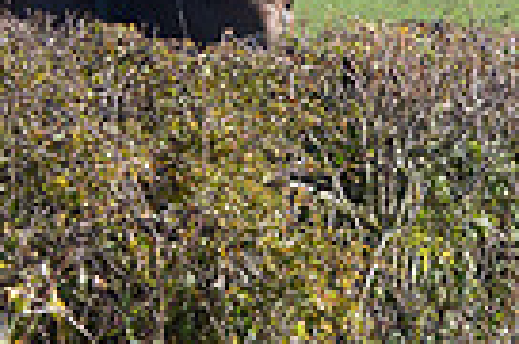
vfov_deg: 3.7
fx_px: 5279
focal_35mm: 367
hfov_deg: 5.5
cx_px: 1088
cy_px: -54
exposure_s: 1/1250
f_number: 5.6
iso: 1000
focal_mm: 86
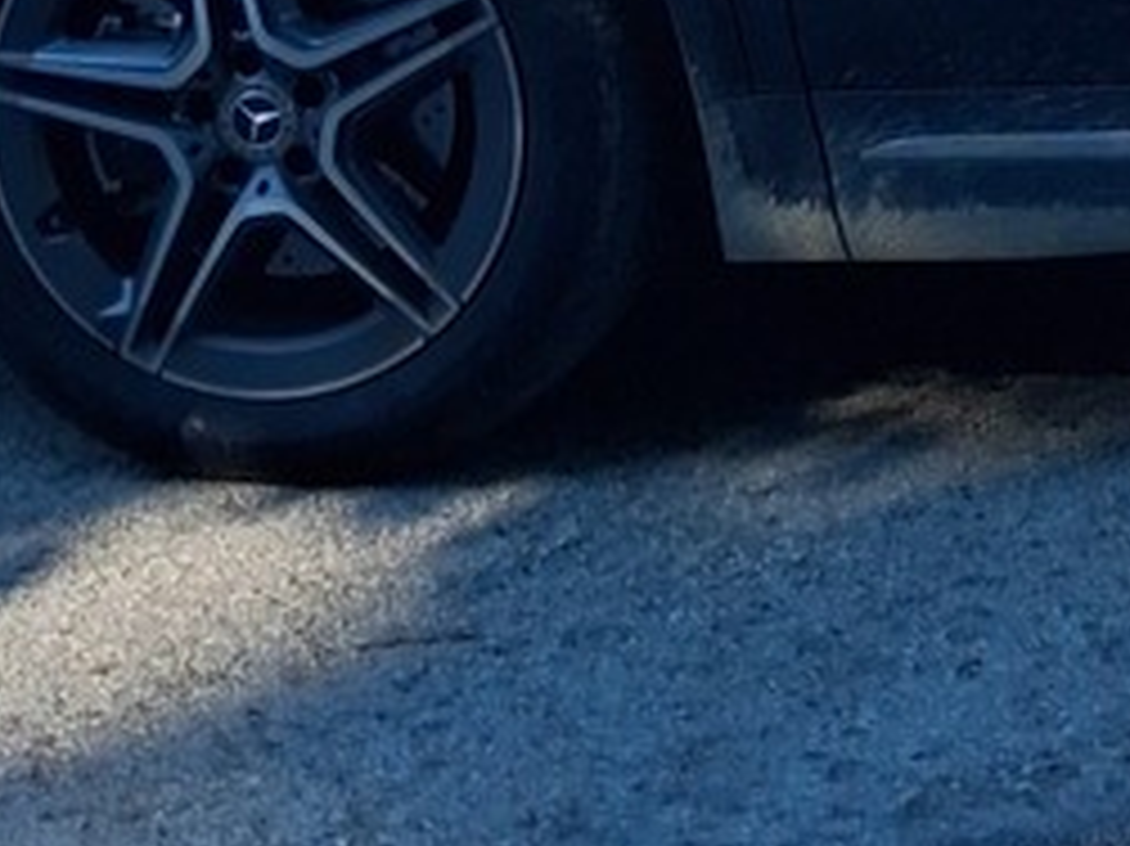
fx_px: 5612
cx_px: 1814
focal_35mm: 172
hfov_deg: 11.0
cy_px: -576
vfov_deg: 8.4
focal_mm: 4
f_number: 1.8
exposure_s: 1/380
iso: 25
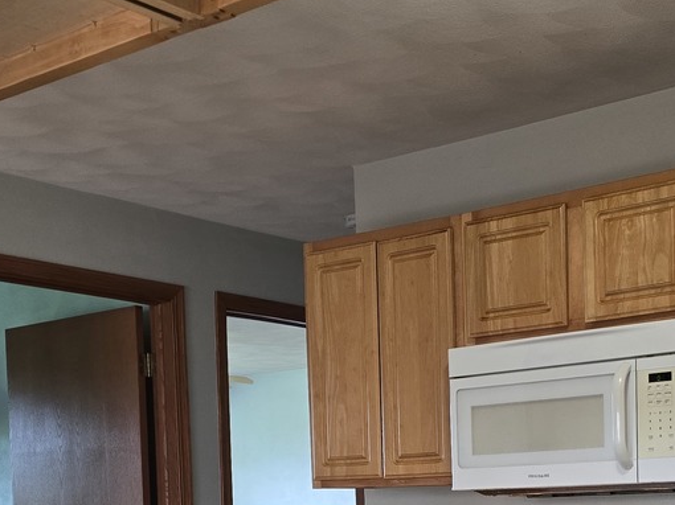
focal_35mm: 65
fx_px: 1267
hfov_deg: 29.6
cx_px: 449
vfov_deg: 21.2
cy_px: 587
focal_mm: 6.3
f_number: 1.7
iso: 320
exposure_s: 1/120
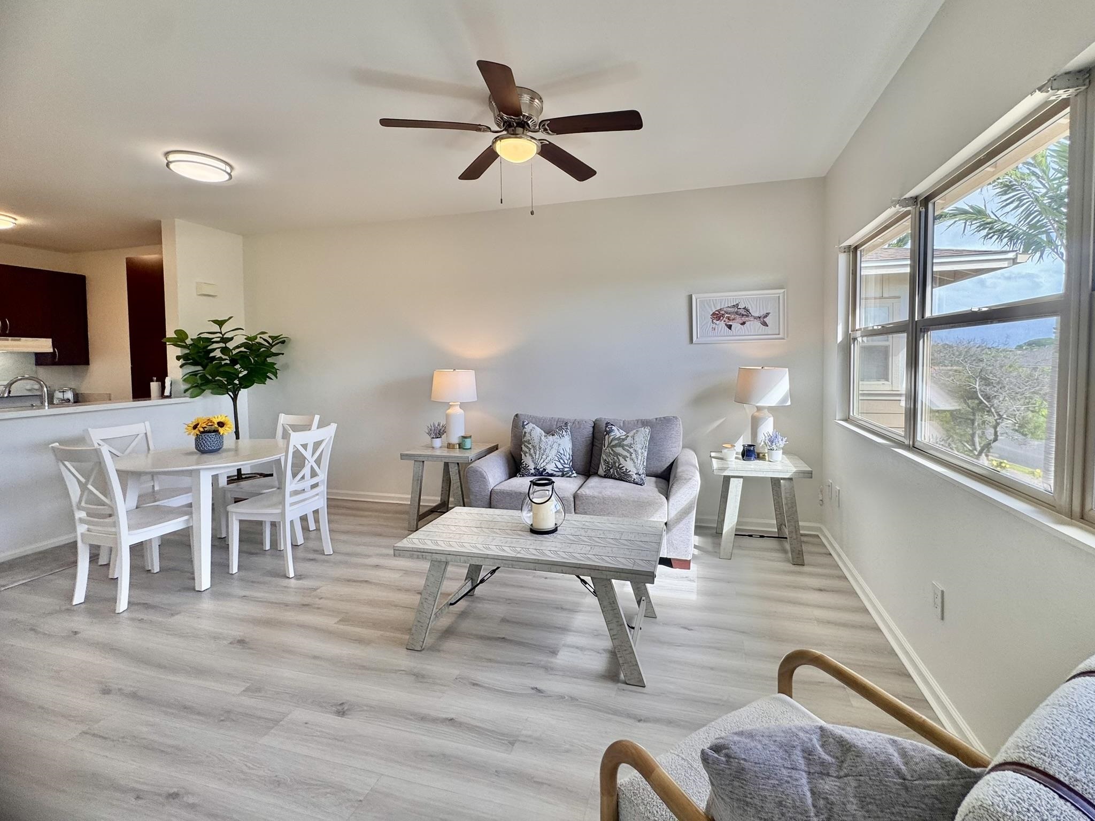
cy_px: 410
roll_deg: +1.1
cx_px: 548
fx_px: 443
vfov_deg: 85.7
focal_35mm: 14
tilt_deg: -2.0
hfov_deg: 102.1
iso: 40
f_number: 2.2
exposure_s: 1/150
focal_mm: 2.22
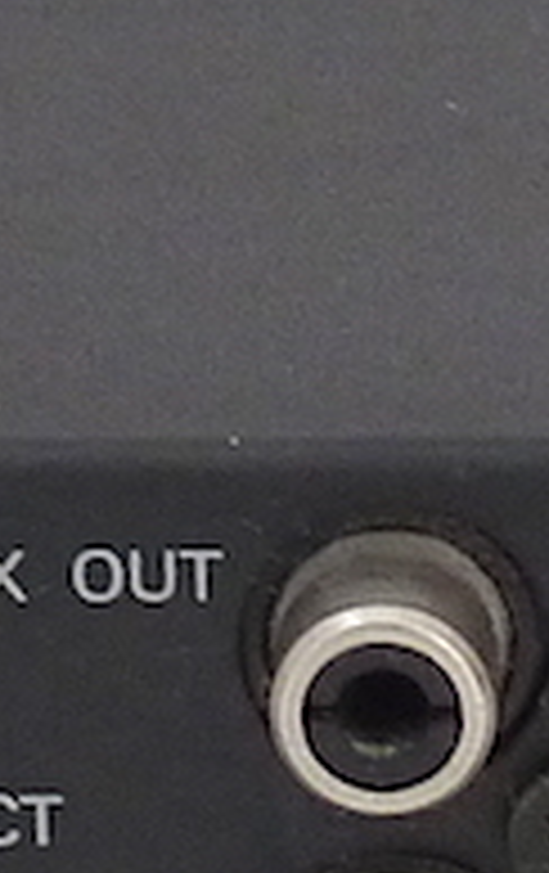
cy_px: 1035
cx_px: 889
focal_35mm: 501
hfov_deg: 2.6
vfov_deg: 4.2
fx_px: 11941
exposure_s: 1/15
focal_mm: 10.3
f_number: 4
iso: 200
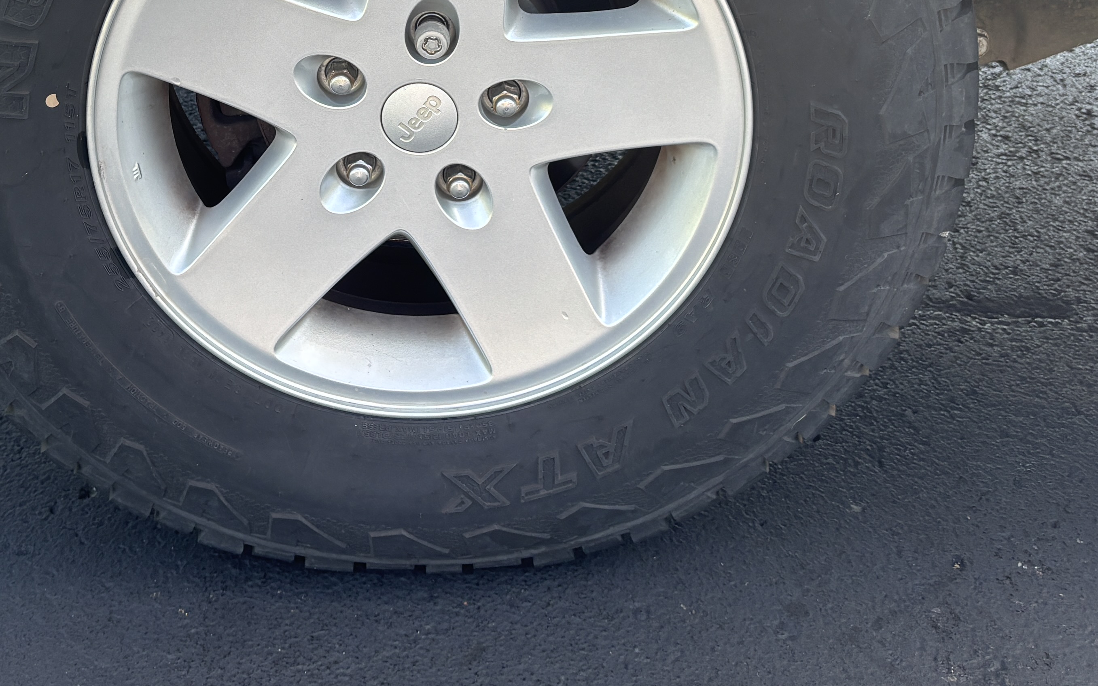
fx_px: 1736
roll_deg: -0.4
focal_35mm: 58
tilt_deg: -20.0
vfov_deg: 21.1
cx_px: 418
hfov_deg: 34.9
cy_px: -94
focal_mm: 5.96
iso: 50
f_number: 1.6
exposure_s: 1/304
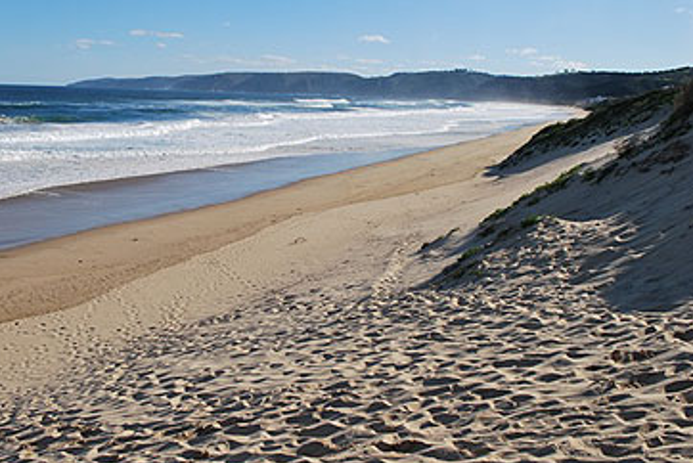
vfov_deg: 32.7
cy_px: 209
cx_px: 278
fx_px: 790
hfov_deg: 47.1
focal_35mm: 41
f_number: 9
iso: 100
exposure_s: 1/320
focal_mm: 22
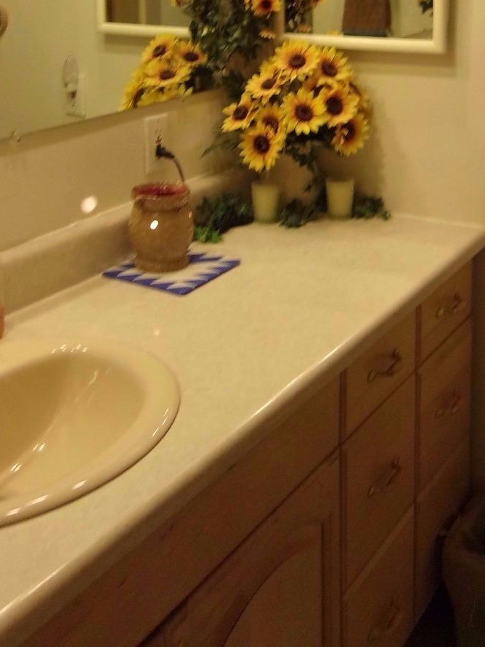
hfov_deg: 29.0
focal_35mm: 50
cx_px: 294
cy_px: 62
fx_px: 934
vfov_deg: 35.9
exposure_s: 1/34
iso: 159
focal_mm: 4.9
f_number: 3
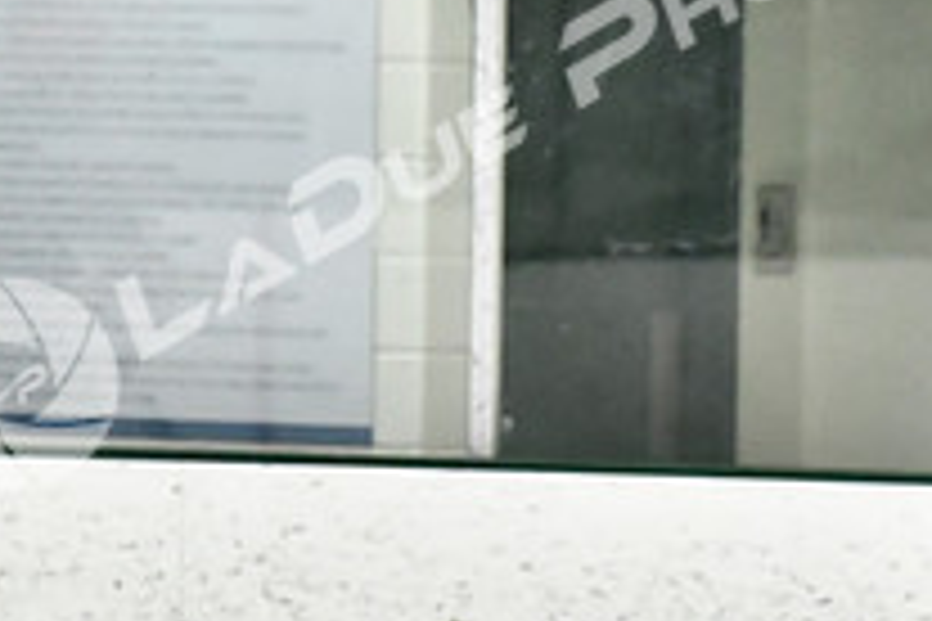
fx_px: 14134
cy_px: 619
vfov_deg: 2.5
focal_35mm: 546
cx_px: 950
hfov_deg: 3.8
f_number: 2.8
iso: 6400
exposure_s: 1/1600
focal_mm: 130
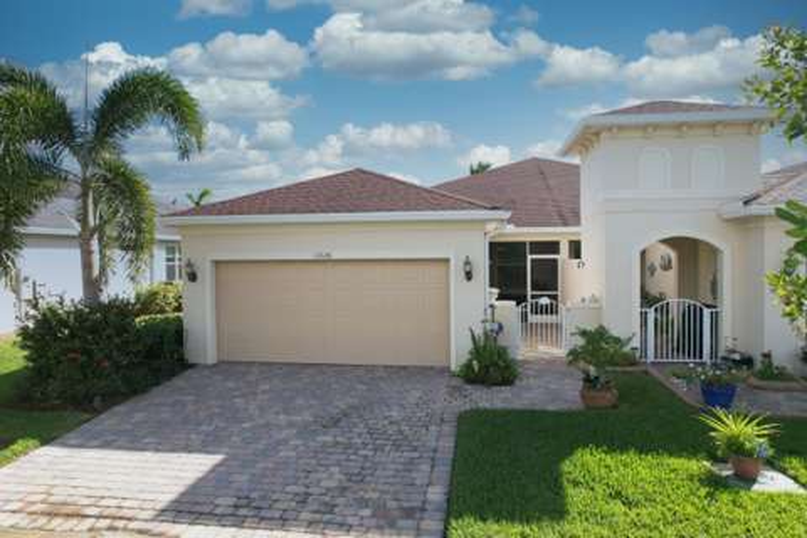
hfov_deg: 78.6
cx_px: 404
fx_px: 493
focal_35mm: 22
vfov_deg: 57.2
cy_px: 269
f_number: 2.8
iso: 100
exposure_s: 1/40
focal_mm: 8.4
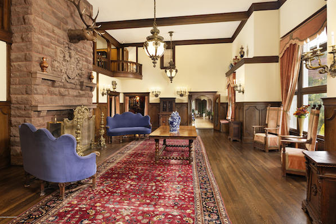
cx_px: 167
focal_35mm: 20
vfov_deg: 61.9
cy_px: 107
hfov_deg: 84.0
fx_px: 187
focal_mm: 19
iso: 250
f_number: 7.1
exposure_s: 1/8
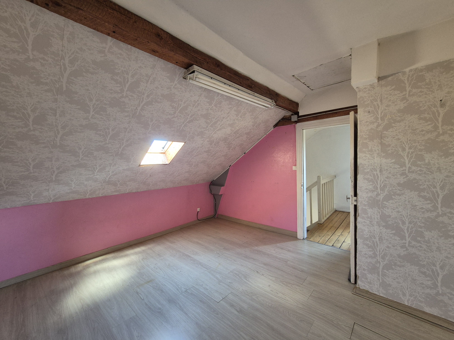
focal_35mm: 13
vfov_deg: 89.9
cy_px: 170
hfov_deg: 106.2
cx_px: 227
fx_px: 170
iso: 500
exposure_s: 1/50
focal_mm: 2.2
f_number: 2.2
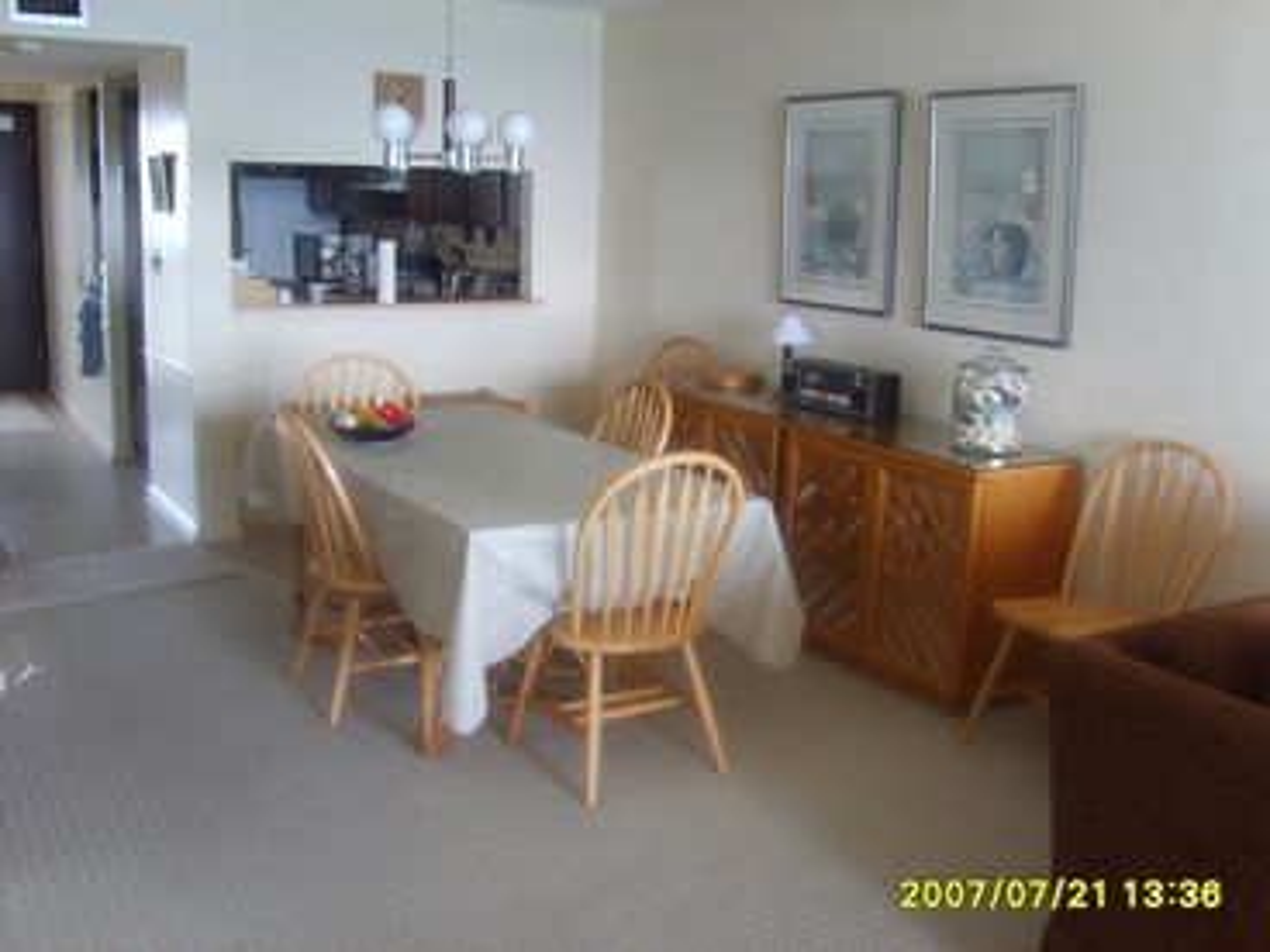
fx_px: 1284
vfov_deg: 40.7
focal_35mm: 35
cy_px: 476
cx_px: 635
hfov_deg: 52.6
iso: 120
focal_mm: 5.8
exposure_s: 1/30
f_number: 2.8
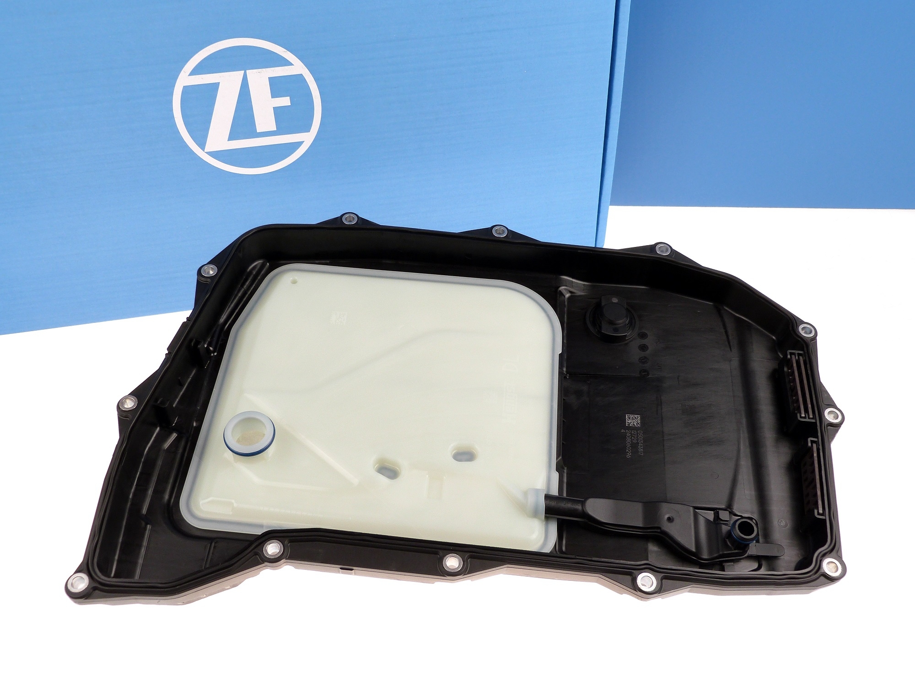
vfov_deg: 42.9
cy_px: 343
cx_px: 458
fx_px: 872
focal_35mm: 33
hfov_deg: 55.4
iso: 100
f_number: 3
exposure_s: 1/60
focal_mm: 5.8
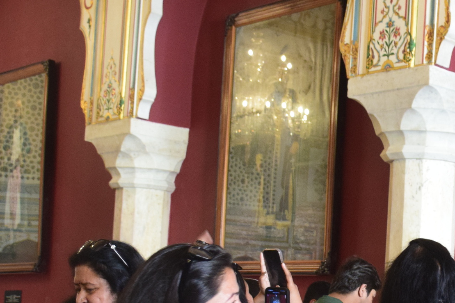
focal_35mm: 93
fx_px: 1180
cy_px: 273
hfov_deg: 21.0
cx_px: 474
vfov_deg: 14.5
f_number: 4.5
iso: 1600
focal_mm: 23
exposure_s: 1/60
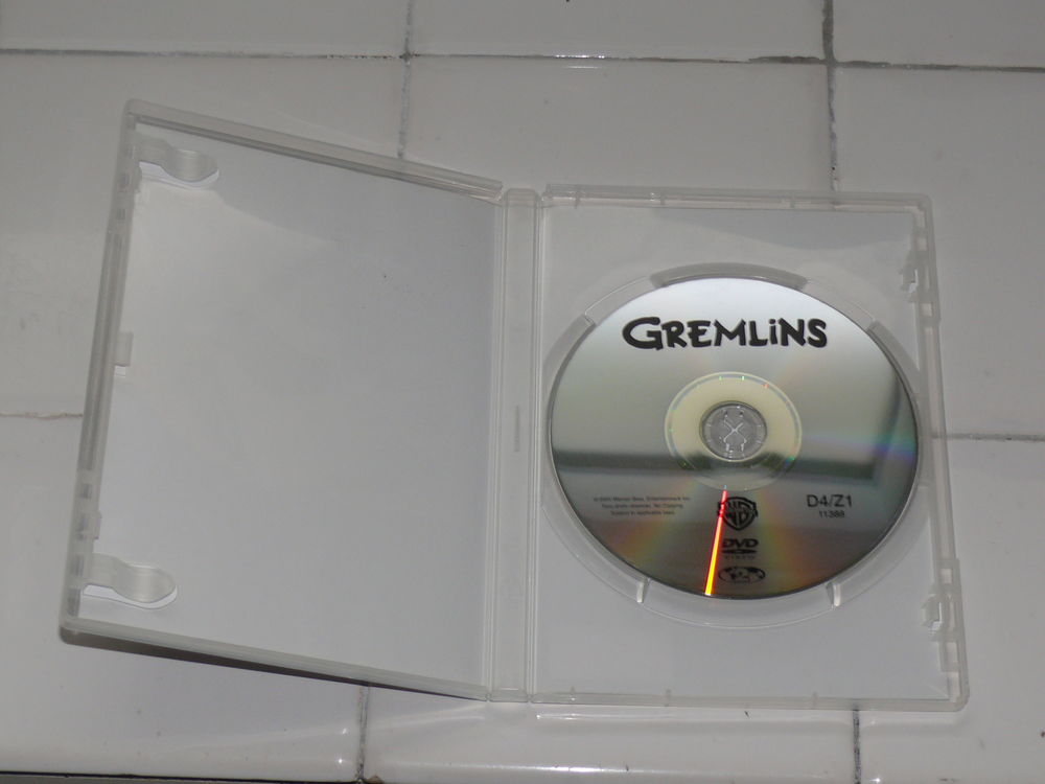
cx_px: 522
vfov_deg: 17.0
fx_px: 2626
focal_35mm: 87
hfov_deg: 22.5
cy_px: 392
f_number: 3.2
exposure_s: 1/30
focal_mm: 13.7
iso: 100
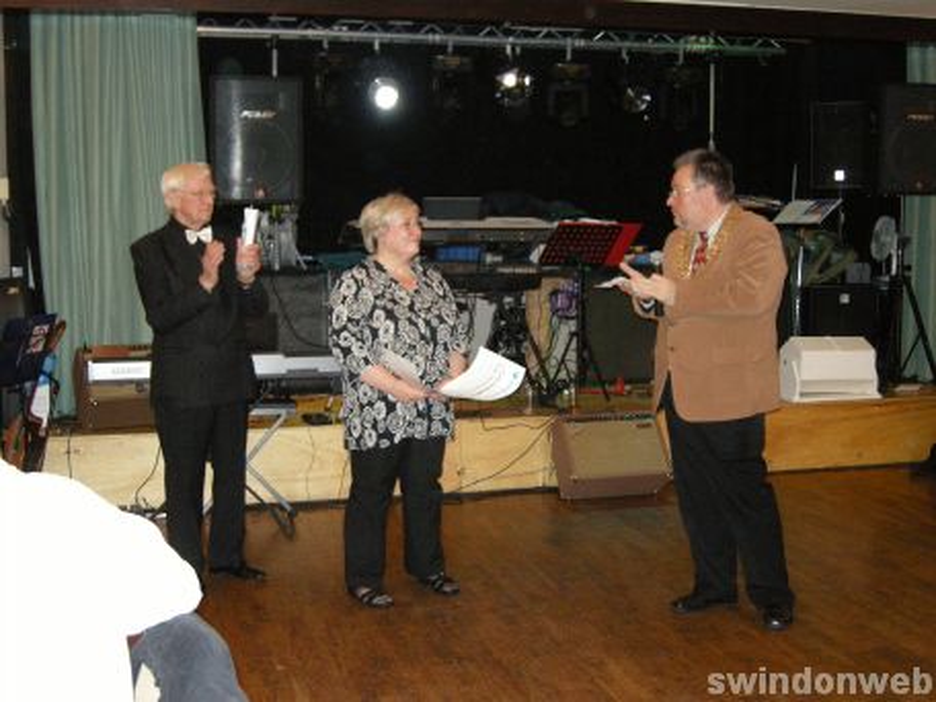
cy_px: 351
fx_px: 1271
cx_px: 468
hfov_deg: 40.4
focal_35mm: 47
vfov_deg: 30.9
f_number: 3.1
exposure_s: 1/60
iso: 465
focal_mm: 10.1
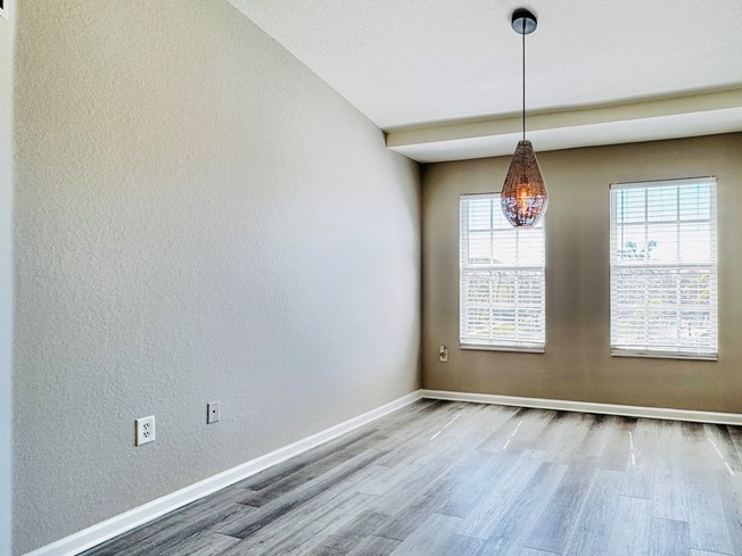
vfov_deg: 61.1
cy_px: 284
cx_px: 506
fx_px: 472
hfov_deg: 73.6
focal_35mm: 22
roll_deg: +0.2
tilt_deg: -1.6
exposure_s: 1/120
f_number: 2.2
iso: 50
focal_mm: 2.22
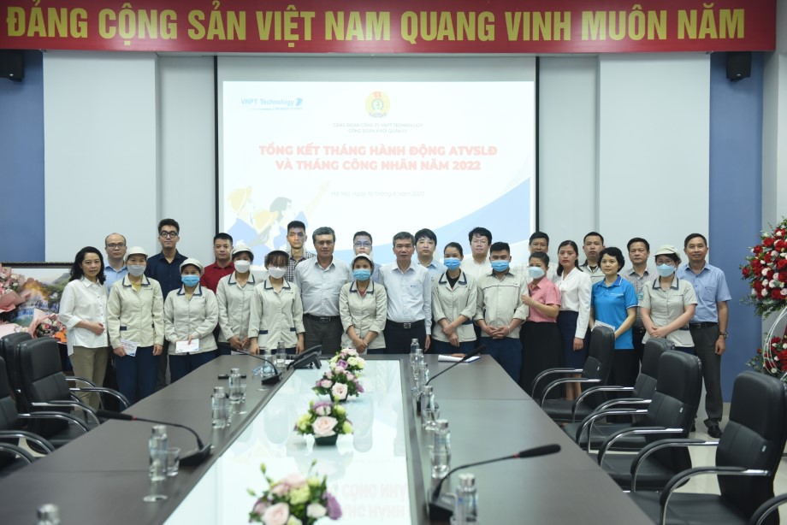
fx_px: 962
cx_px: 394
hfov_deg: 44.5
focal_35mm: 44
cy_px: 262
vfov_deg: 30.5
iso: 1600
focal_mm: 44
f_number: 4
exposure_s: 1/125
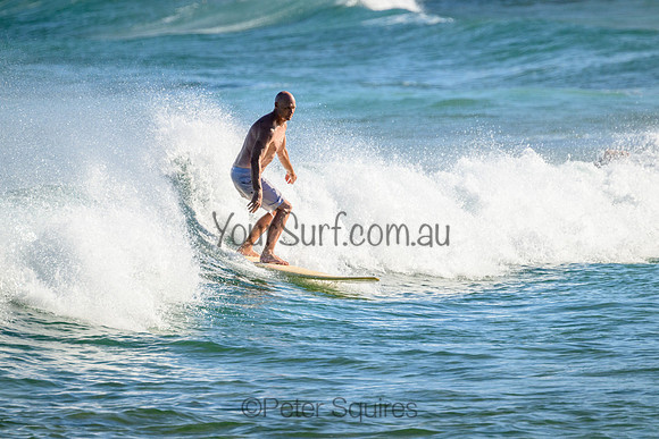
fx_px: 14647
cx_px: 330
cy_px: 220
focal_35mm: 800
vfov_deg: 1.7
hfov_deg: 2.6
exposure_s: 1/2000
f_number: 11
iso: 640
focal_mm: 800
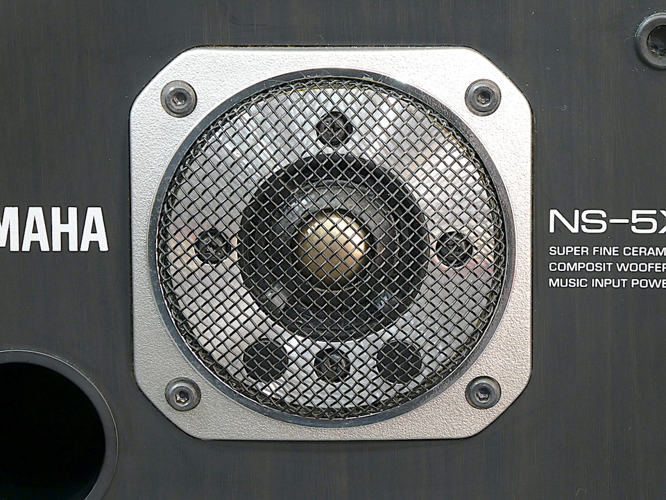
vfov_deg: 6.9
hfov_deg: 9.2
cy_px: 250
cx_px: 333
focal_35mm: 214
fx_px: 4117
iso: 200
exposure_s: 1/4
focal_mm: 38.4
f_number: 5.6
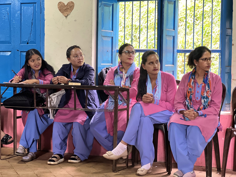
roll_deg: -0.9
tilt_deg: -2.5
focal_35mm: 77
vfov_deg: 19.1
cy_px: 88
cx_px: 118
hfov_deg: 25.3
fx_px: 525
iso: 400
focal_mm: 9
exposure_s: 1/25
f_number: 2.8
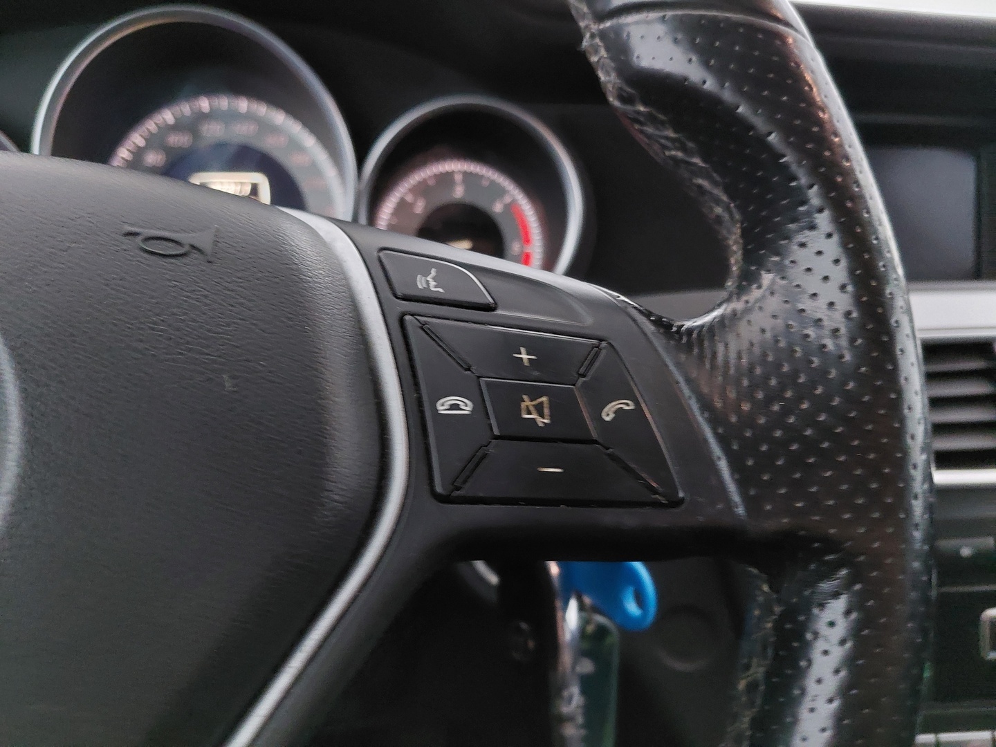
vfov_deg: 54.9
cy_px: 374
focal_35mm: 25
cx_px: 498
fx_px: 719
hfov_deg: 69.4
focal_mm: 4.69
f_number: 1.8
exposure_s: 1/25
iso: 500
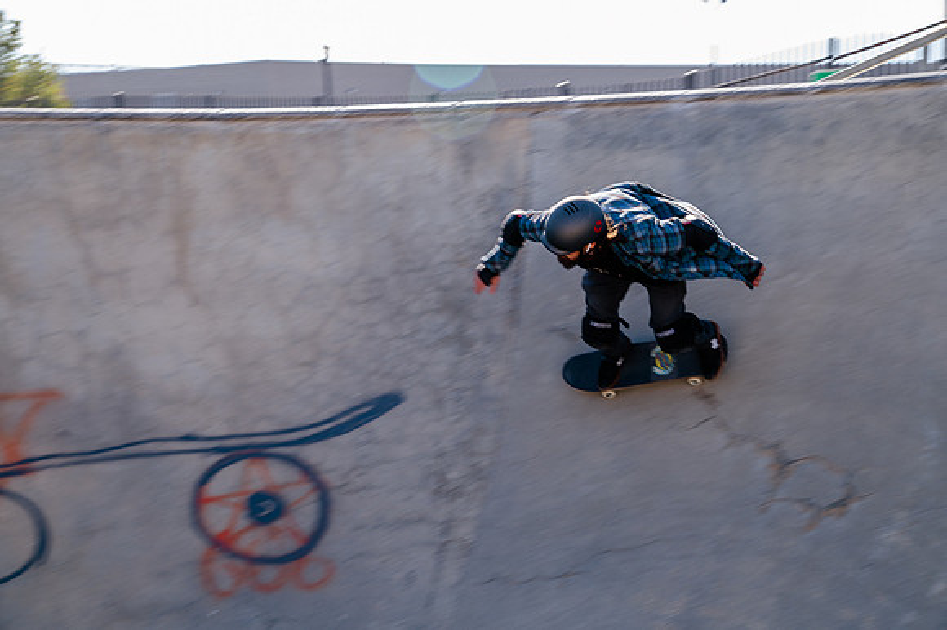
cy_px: 315
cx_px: 474
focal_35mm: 66
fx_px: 1724
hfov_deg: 30.7
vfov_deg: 20.7
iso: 200
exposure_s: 1/80
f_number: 10
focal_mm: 65
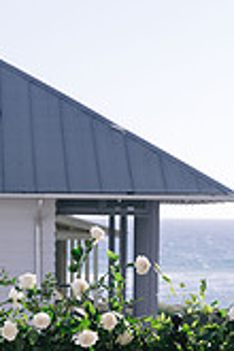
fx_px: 1326
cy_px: 253
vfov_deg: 15.0
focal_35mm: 136
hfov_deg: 9.9
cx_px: -81
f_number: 4
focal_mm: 50
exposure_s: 1/1600
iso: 200
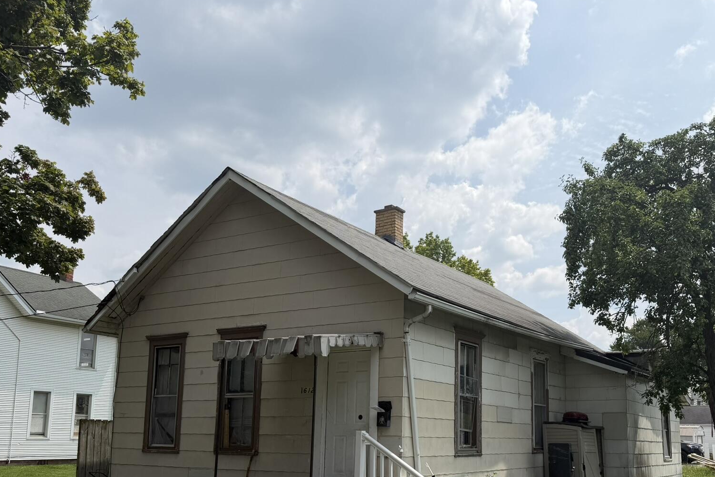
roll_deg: -0.8
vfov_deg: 38.2
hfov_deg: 55.5
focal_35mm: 34
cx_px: 419
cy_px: 337
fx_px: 675
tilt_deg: +6.8
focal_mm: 6.76
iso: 80
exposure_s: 1/7353
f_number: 1.78
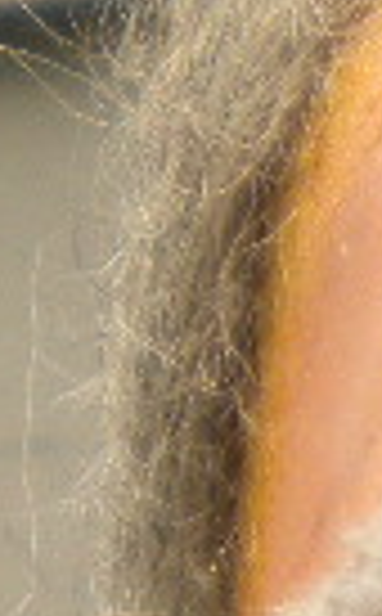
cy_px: 1673
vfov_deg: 7.0
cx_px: 1389
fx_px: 4655
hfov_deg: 4.4
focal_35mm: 278
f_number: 3.1
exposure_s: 1/151
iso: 80
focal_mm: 6.3
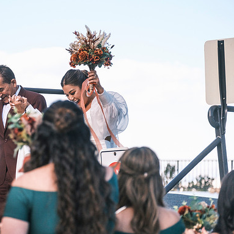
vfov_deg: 10.0
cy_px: 118
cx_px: 57
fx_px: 1338
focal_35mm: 175
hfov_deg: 10.0
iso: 400
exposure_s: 1/5400
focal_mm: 90.6
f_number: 2.8
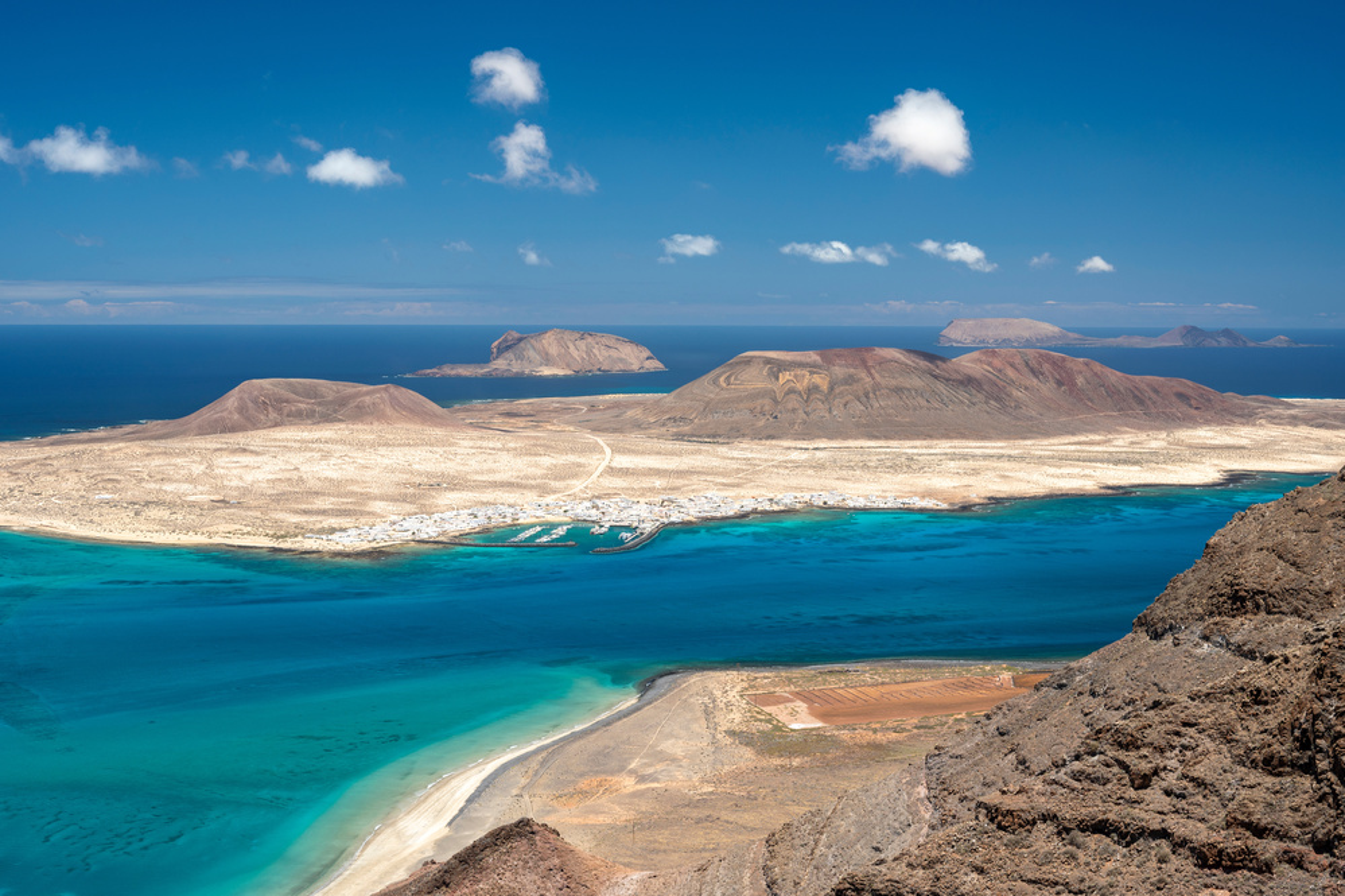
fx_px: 1867
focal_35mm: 50
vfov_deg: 27.0
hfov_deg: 39.6
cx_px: 672
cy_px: 448
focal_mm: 50
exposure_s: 1/125
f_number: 9
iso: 100
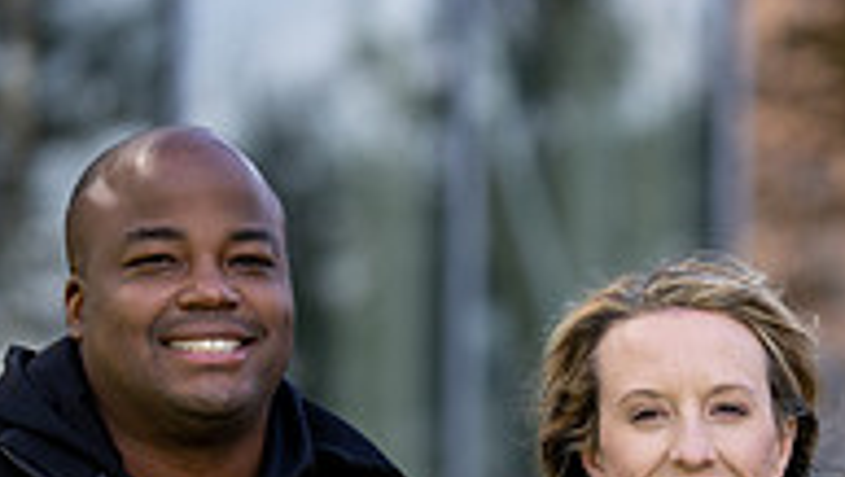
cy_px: 751
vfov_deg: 2.9
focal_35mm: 418
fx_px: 9375
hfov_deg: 5.1
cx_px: 898
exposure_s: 1/500
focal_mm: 133
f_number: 2.8
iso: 100
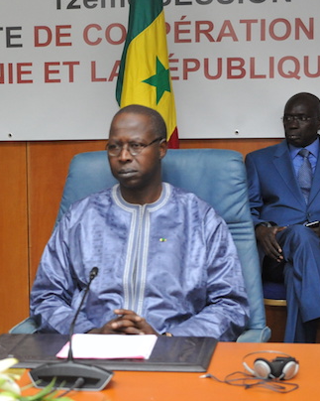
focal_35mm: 130
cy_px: 213
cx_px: -48
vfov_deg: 14.8
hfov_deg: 11.7
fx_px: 1540
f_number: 5.6
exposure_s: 1/160
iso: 5000
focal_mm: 70
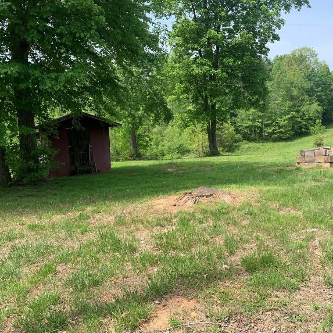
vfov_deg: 52.5
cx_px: 192
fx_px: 337
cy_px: 165
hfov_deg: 52.3
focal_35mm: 31
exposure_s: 1/911
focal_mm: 4.25
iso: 25
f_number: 1.8
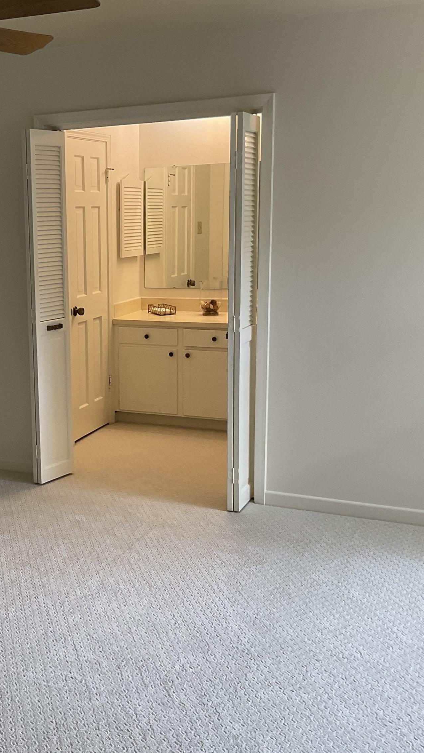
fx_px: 859
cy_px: 377
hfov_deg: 26.9
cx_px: 58
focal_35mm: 43
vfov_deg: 47.4
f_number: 1.8
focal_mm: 3
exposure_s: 1/50
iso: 50
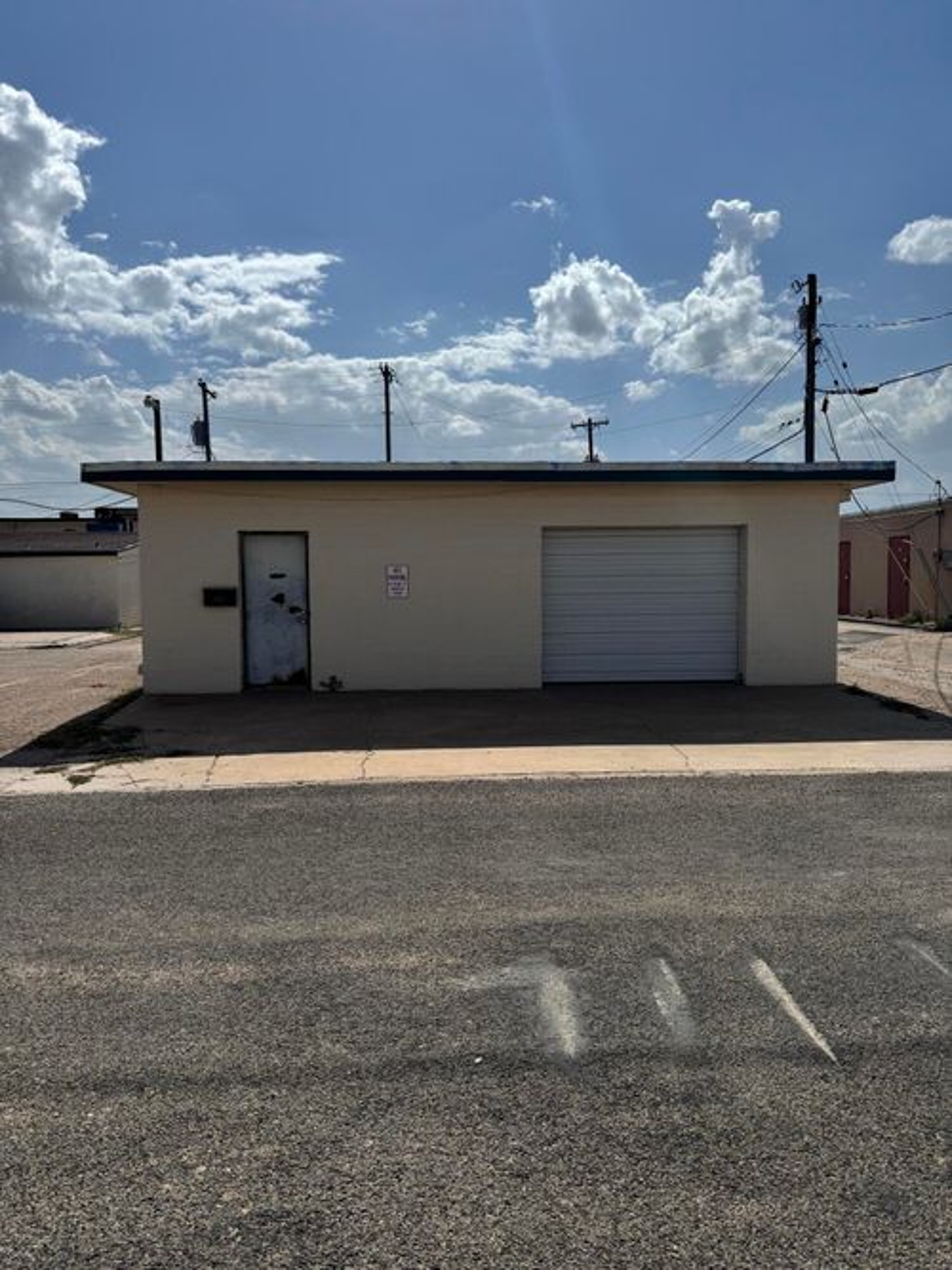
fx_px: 880
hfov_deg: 56.8
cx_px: 476
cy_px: 635
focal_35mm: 24
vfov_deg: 71.6
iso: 64
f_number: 1.78
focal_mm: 6.76
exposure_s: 1/12346
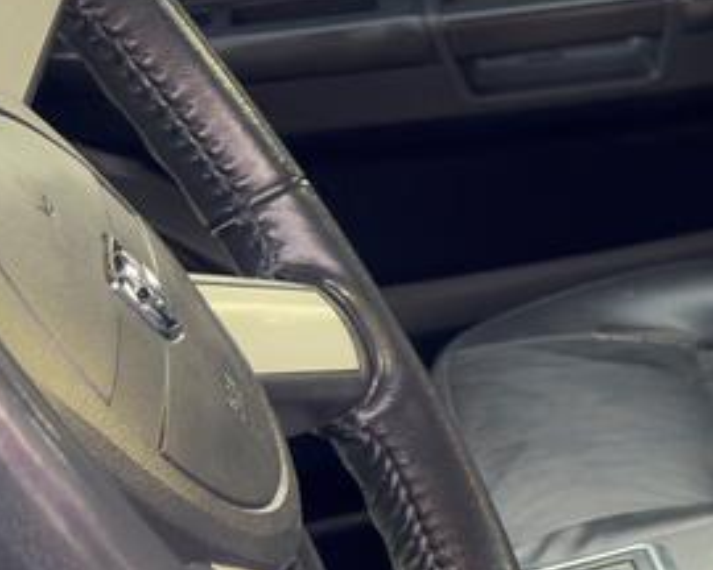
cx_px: 1394
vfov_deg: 13.9
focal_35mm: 111
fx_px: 2342
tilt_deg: -20.2
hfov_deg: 14.5
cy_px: 174
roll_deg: +4.3
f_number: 1.78
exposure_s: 1/74
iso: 125
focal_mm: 6.76
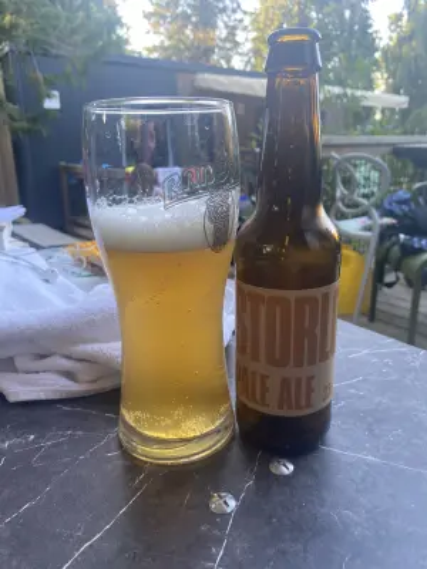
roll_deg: +1.7
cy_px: 284
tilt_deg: -16.8
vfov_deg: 67.3
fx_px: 428
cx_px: 214
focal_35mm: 26
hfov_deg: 53.1
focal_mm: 4.25
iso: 125
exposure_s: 1/115
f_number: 1.8
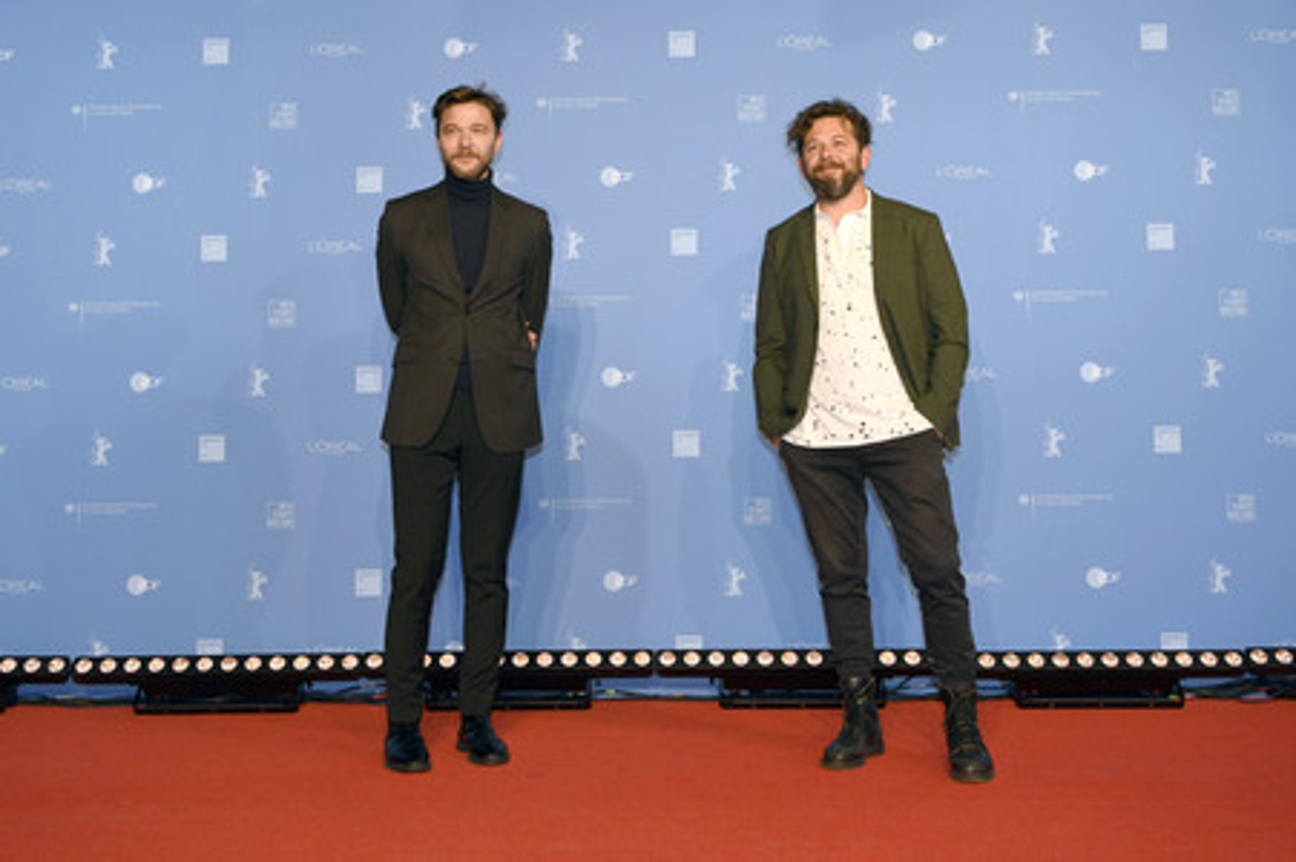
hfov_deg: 55.8
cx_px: 648
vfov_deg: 38.8
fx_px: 1223
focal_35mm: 34
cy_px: 431
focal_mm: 34
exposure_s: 1/320
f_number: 3.5
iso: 640
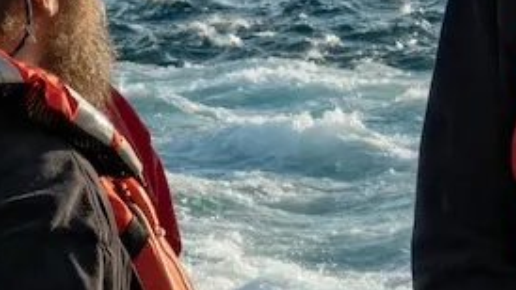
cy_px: -229
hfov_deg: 5.6
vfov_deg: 3.1
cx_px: 614
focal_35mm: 385
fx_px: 5267
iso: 100
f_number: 7.1
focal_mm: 26.42
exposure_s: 1/250
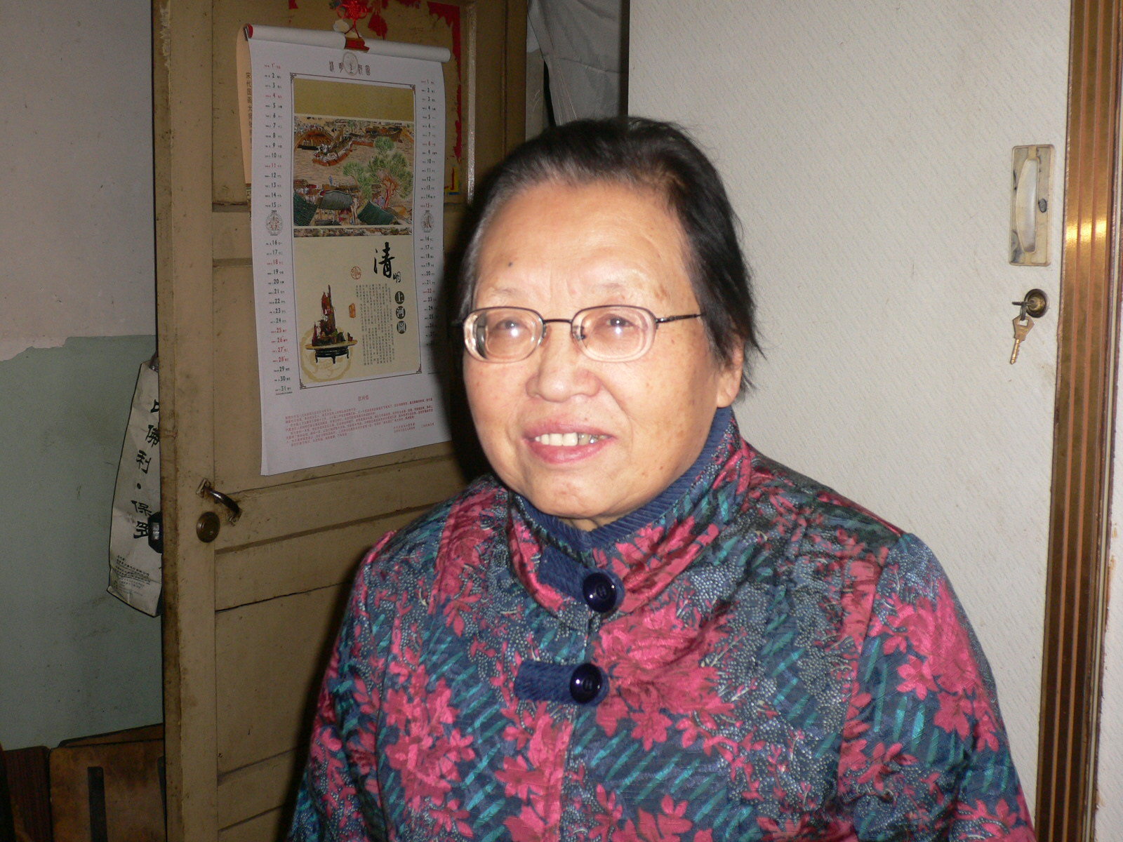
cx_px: 562
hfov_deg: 37.5
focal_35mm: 51
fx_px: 1655
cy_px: 421
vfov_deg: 28.6
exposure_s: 1/60
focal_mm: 8.5
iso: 150
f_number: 3.4
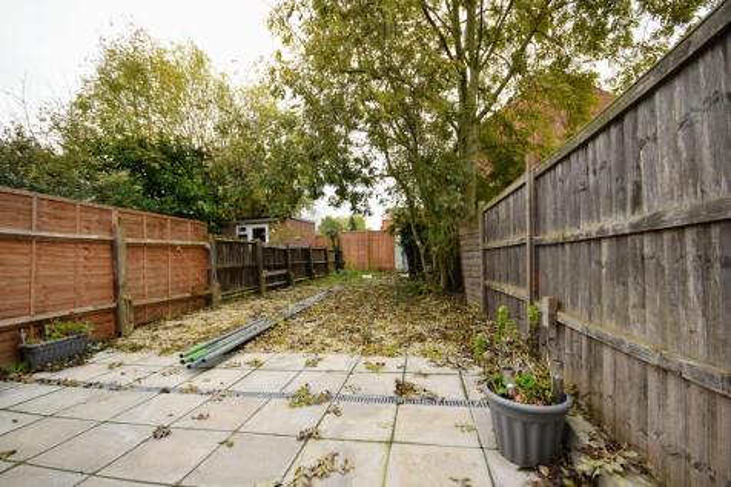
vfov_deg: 77.3
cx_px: 366
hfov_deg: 100.4
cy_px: 244
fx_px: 304
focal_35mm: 15
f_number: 5.6
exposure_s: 1/125
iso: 450
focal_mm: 10
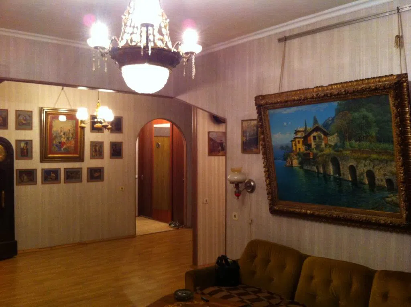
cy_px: 154
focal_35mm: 35
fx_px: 415
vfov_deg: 40.6
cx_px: 206
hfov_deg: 52.7
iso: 320
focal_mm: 3.85
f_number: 2.8
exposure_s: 1/15
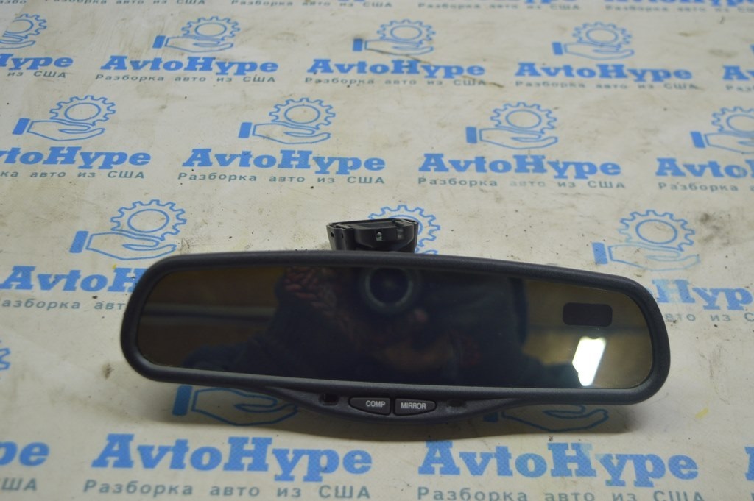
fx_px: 1099
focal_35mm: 52
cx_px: 377
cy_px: 250
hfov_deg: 37.9
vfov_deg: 25.7
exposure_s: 1/50
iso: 400
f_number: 4.5
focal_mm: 35
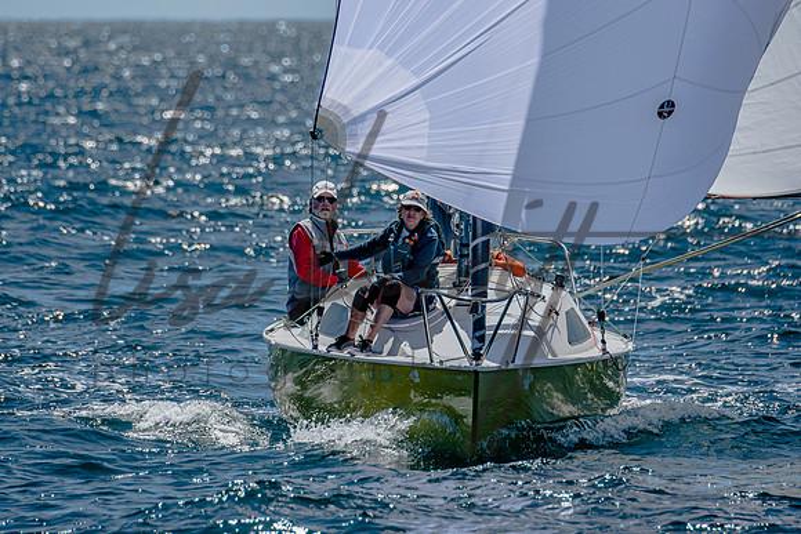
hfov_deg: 3.4
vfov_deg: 2.3
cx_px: 400
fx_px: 13497
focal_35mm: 606
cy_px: 267
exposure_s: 1/2000
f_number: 5.6
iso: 200
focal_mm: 400
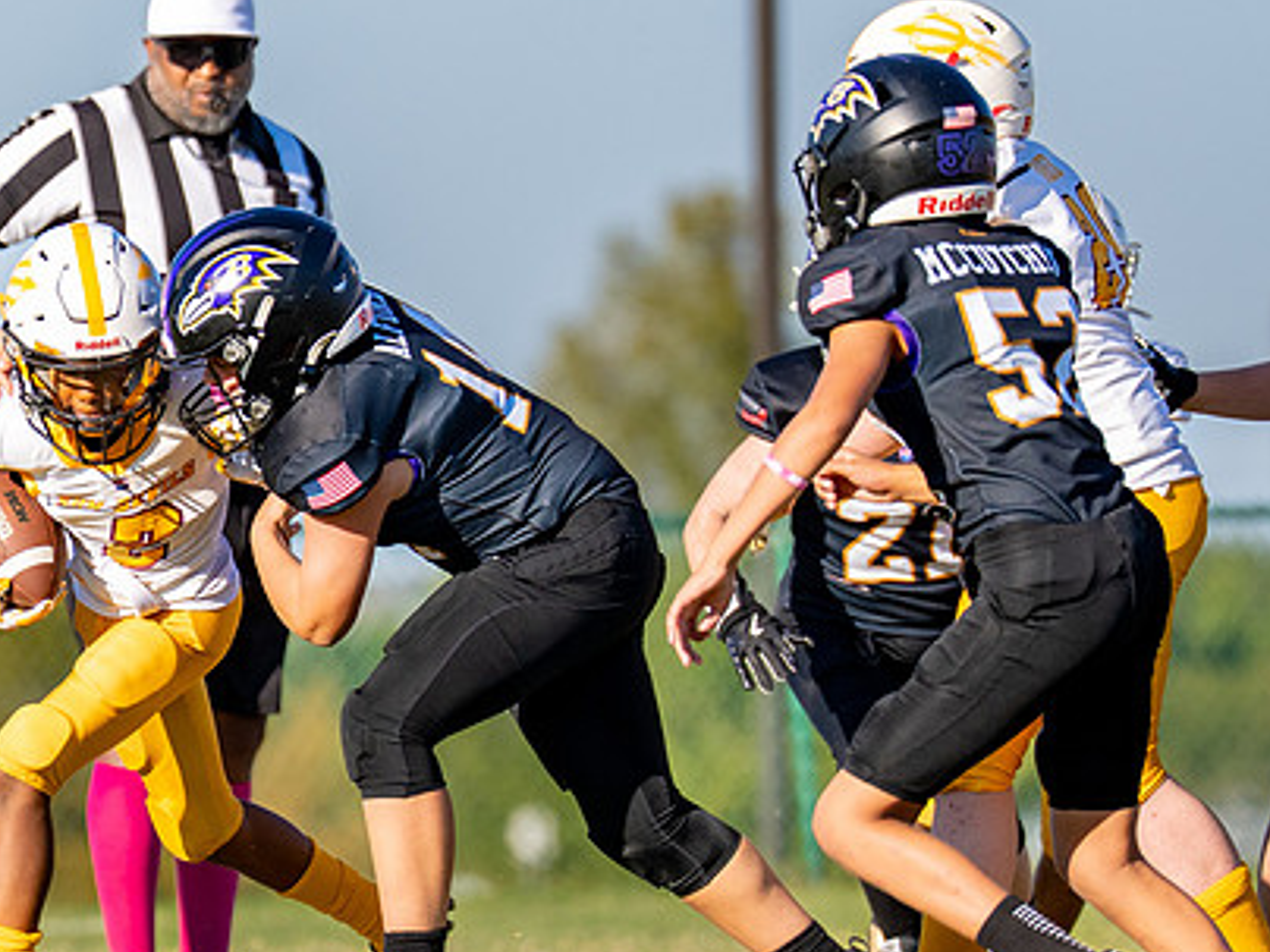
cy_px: 653
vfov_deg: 2.3
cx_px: 231
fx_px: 24141
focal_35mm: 658
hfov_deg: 3.0
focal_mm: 200
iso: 160
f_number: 2.8
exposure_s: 1/3200
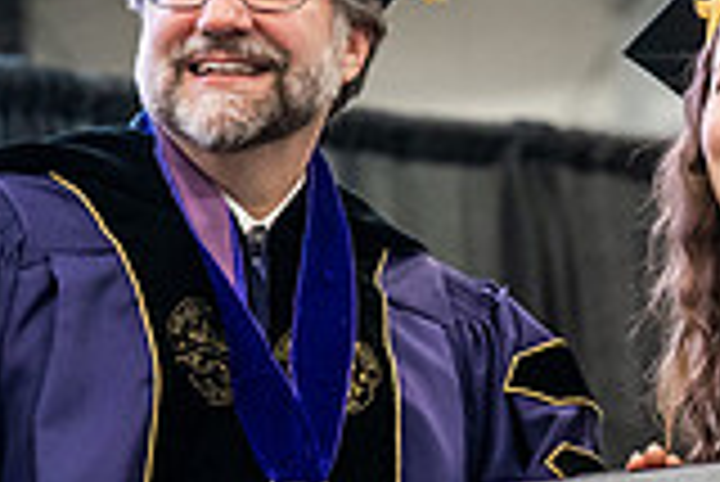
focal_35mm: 301
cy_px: 385
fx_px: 6025
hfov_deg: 6.8
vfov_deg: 4.6
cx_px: 414
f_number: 4
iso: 4000
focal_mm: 83
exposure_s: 1/200
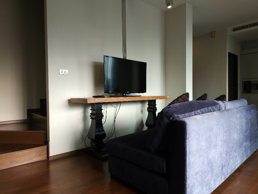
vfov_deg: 58.9
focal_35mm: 23
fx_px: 171
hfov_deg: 73.9
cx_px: 129
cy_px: 97
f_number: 1.7
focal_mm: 6.3
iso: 50
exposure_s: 1/50
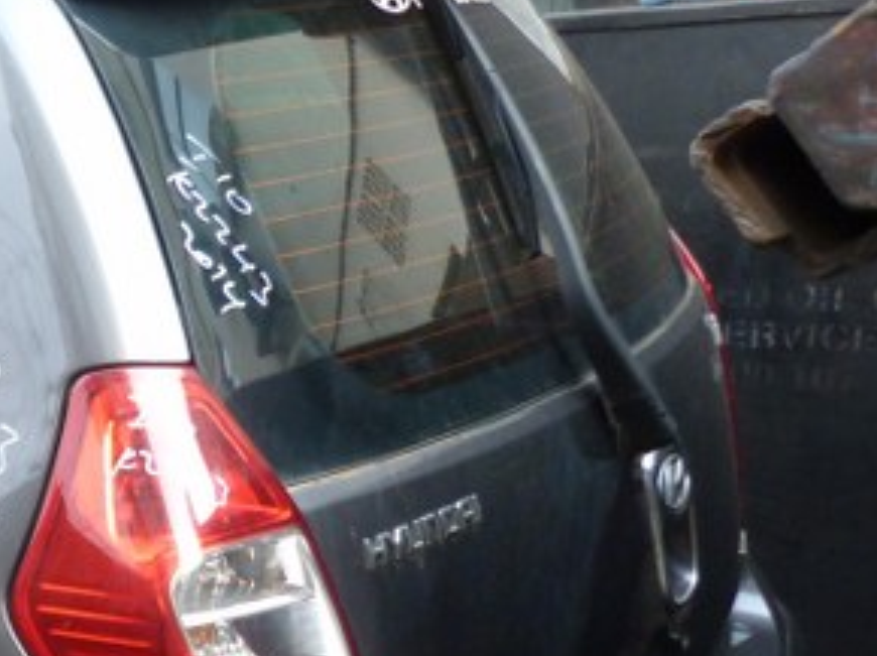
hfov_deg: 24.4
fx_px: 1747
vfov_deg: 20.7
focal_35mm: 69
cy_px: 629
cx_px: -278
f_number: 2.8
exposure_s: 1/60
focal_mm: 4.5
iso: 200
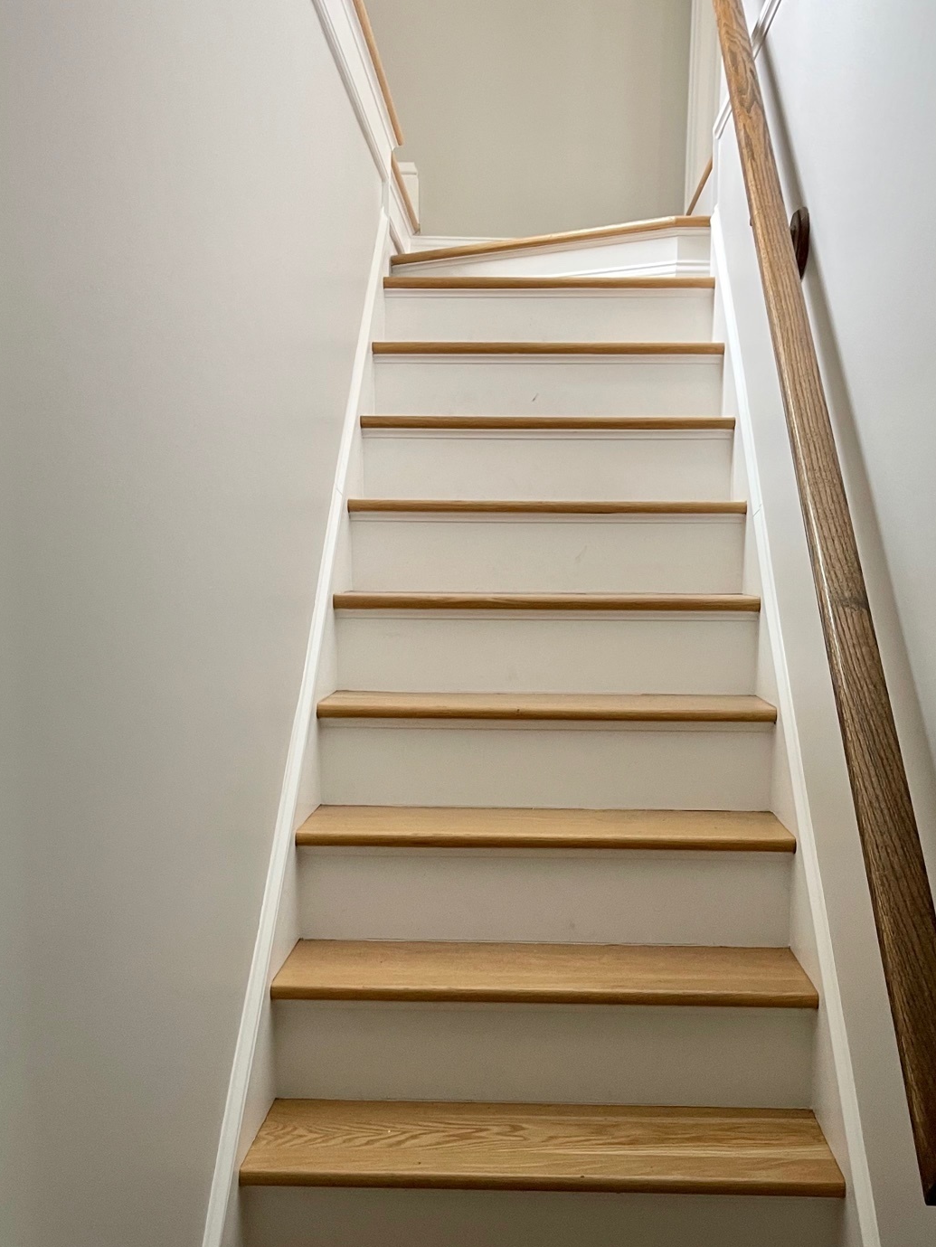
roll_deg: -0.5
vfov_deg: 48.6
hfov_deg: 37.7
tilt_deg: -7.1
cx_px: 497
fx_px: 1369
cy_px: 767
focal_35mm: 38
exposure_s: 1/60
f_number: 1.6
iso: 200
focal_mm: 5.1
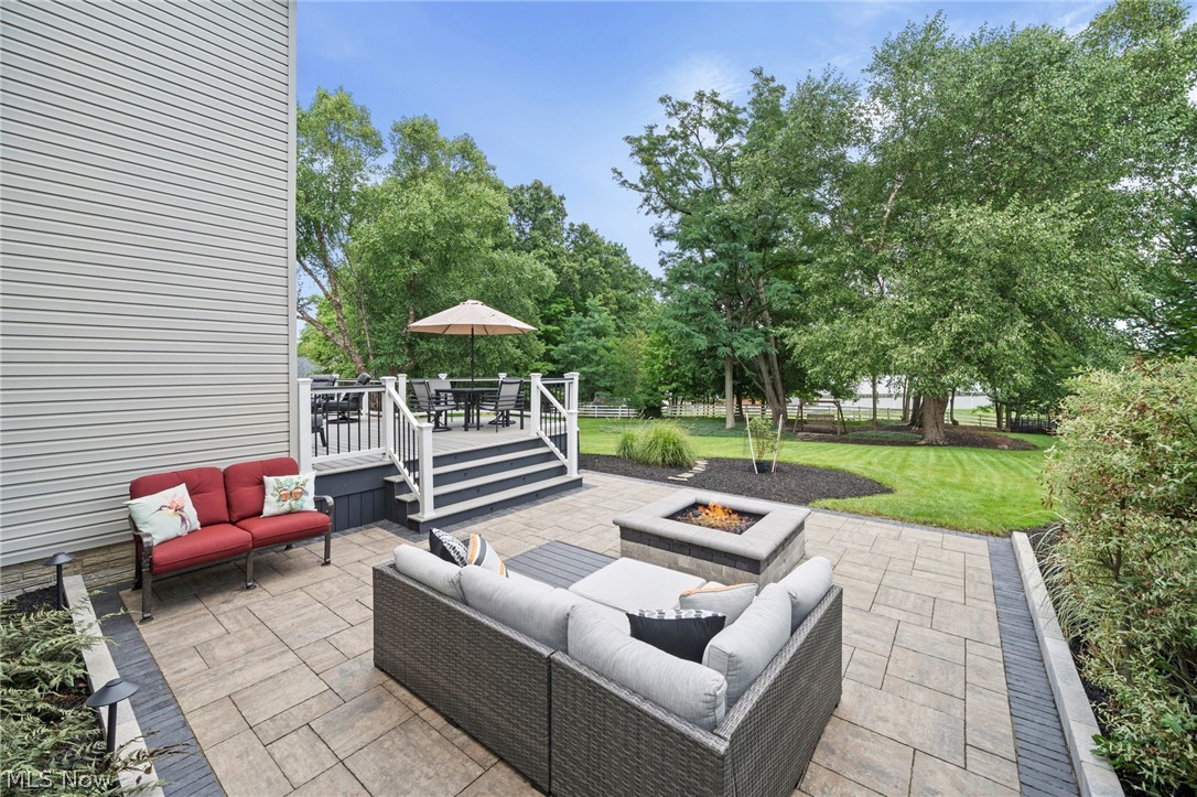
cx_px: 598
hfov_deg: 108.4
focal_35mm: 13
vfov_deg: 85.4
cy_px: 398
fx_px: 432
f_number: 8
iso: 250
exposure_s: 1/100
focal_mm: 13
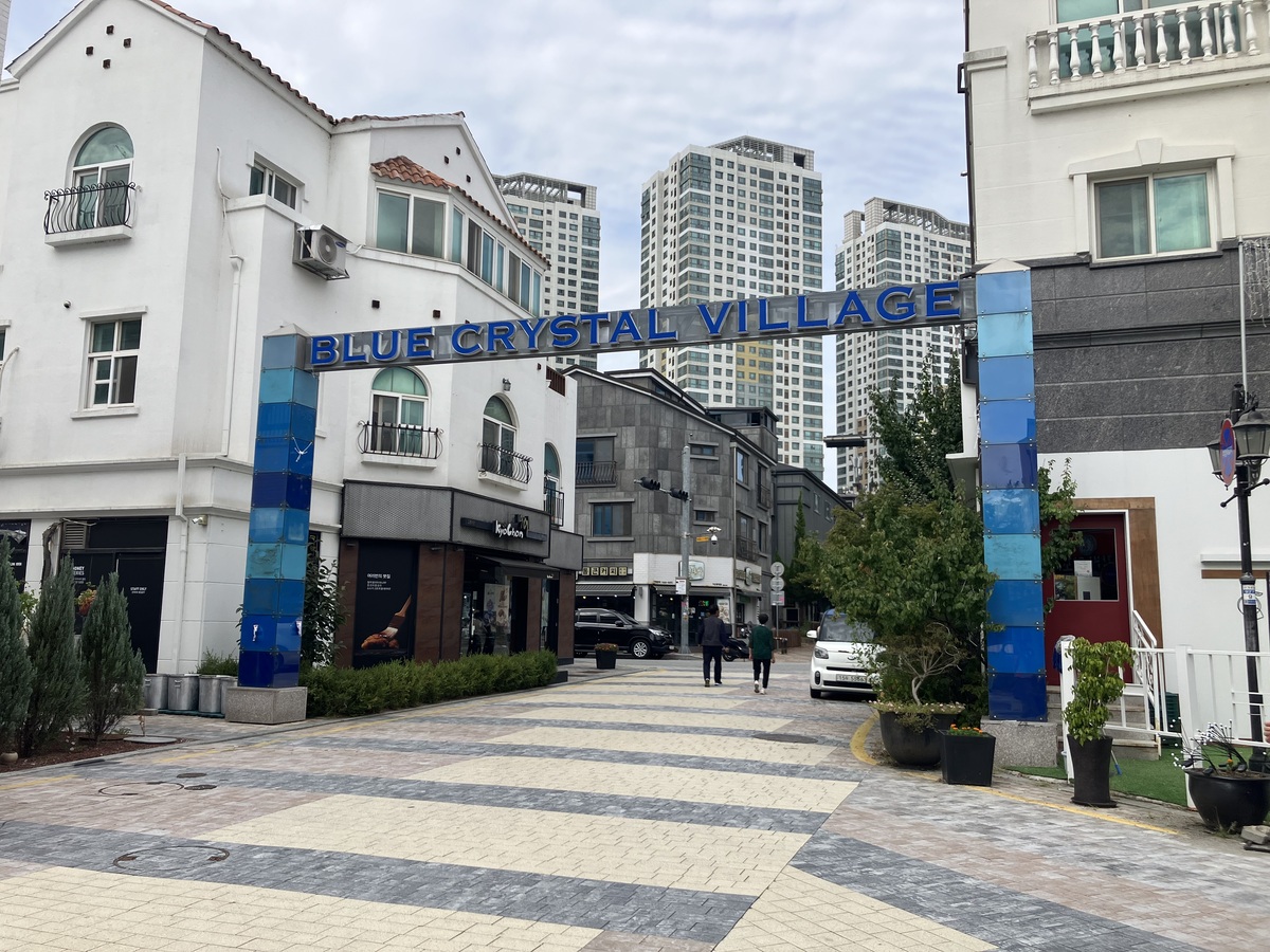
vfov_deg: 49.7
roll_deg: -1.3
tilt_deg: +8.6
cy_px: 476
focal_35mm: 28
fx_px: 1027
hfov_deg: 63.4
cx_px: 635
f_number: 1.8
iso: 32
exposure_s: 1/1799
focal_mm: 3.99
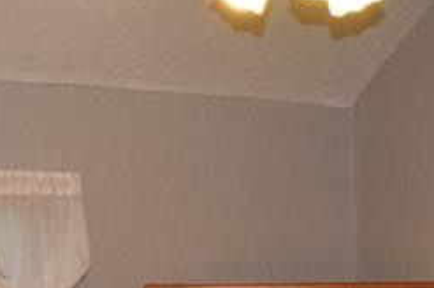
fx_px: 1348
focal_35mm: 112
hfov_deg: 18.2
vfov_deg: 11.9
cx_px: 300
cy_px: 369
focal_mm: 18
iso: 800
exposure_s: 1/100
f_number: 5
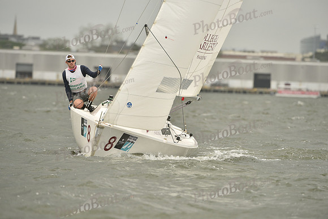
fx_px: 2734
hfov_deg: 6.9
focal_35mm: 300
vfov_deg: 4.6
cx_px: 164
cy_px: 110
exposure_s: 1/1250
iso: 320
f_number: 6.3
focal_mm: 300
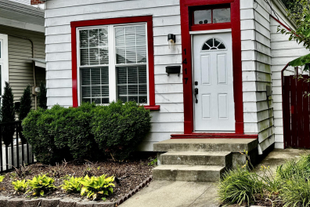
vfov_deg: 31.8
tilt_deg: +2.5
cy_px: 87
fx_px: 362
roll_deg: +1.3
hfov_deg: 45.0
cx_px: 229
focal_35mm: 42
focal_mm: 6.76
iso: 80
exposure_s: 1/2252
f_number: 1.78
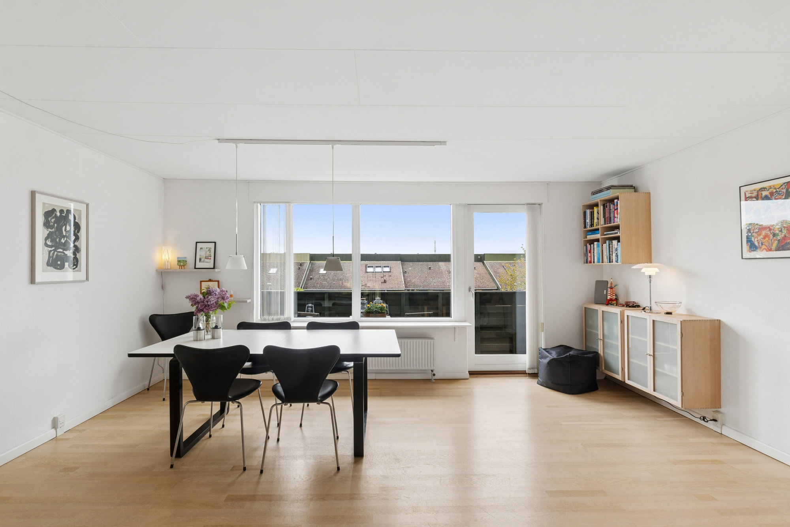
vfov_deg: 67.4
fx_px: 395
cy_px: 264
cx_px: 395
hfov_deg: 90.0
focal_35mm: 18
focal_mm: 12
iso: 200
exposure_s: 1/100
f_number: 8
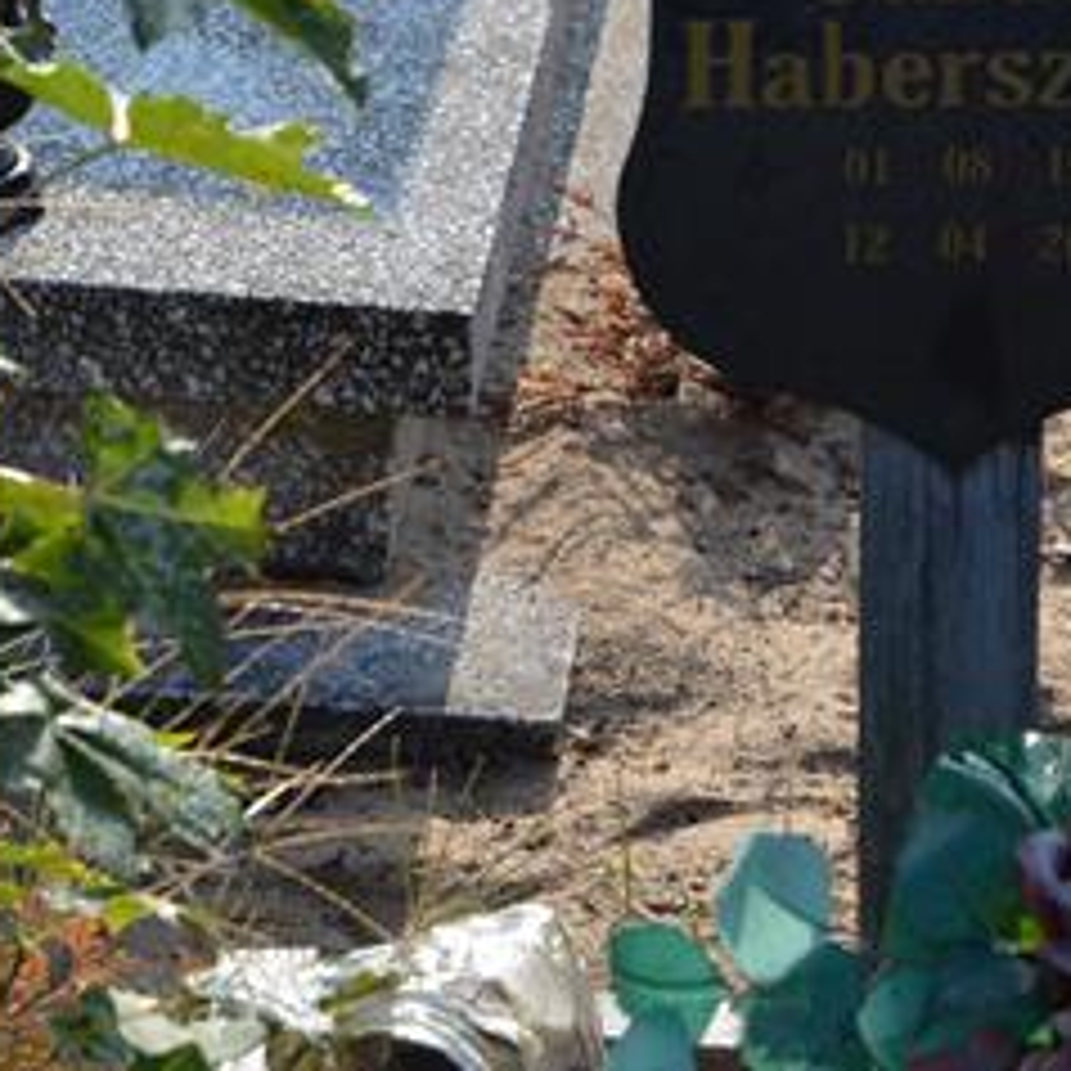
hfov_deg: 9.8
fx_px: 6231
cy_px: 117
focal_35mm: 178
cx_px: 662
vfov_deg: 9.8
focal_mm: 52
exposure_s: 1/160
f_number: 6.3
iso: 100
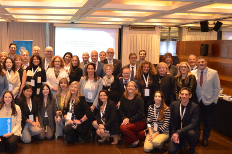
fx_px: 289
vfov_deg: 29.7
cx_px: 64
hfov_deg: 42.6
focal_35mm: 45
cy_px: 72
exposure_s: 1/60
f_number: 3.8
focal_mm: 20
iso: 1400
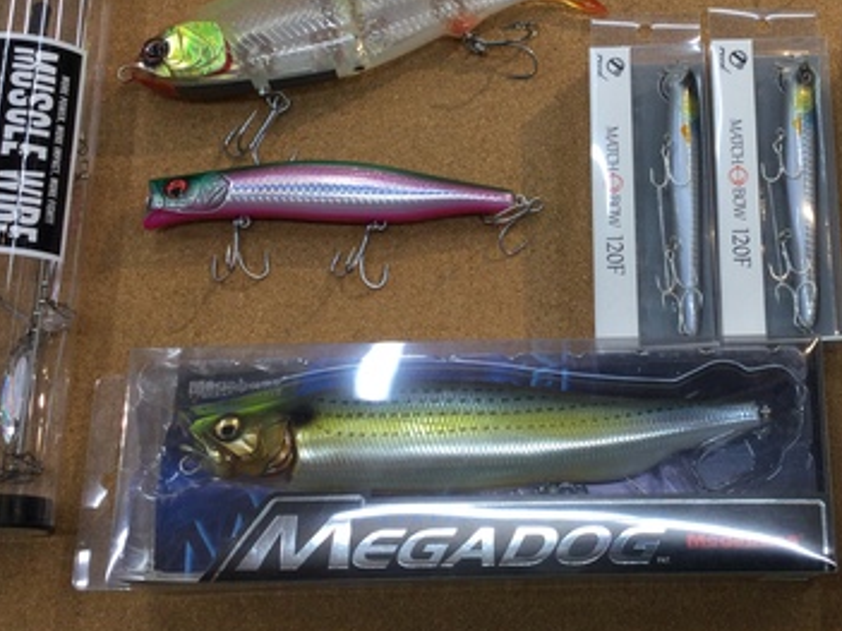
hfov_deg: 35.5
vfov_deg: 27.3
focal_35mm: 53
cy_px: 206
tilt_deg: -73.3
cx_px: 619
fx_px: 1289
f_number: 2.4
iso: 32
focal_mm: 3.3
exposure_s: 1/60
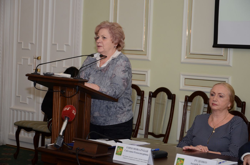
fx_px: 644
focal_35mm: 93
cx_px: 125
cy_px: 82
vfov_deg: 14.6
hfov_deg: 22.0
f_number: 5.3
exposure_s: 1/200
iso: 800
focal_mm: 62
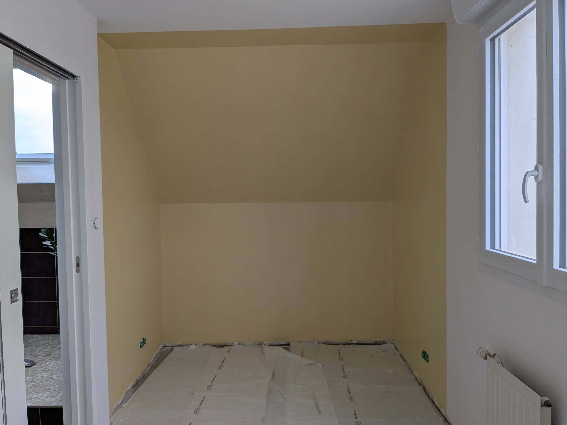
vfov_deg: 51.4
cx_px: 284
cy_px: 212
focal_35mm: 27
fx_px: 442
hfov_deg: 65.3
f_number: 1.73
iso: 33
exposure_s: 1/99.9
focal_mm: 4.38
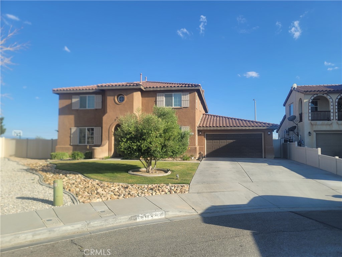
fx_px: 247
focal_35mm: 25
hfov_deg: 69.4
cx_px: 171
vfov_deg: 54.9
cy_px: 128
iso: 20
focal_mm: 7
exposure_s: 1/724
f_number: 1.8
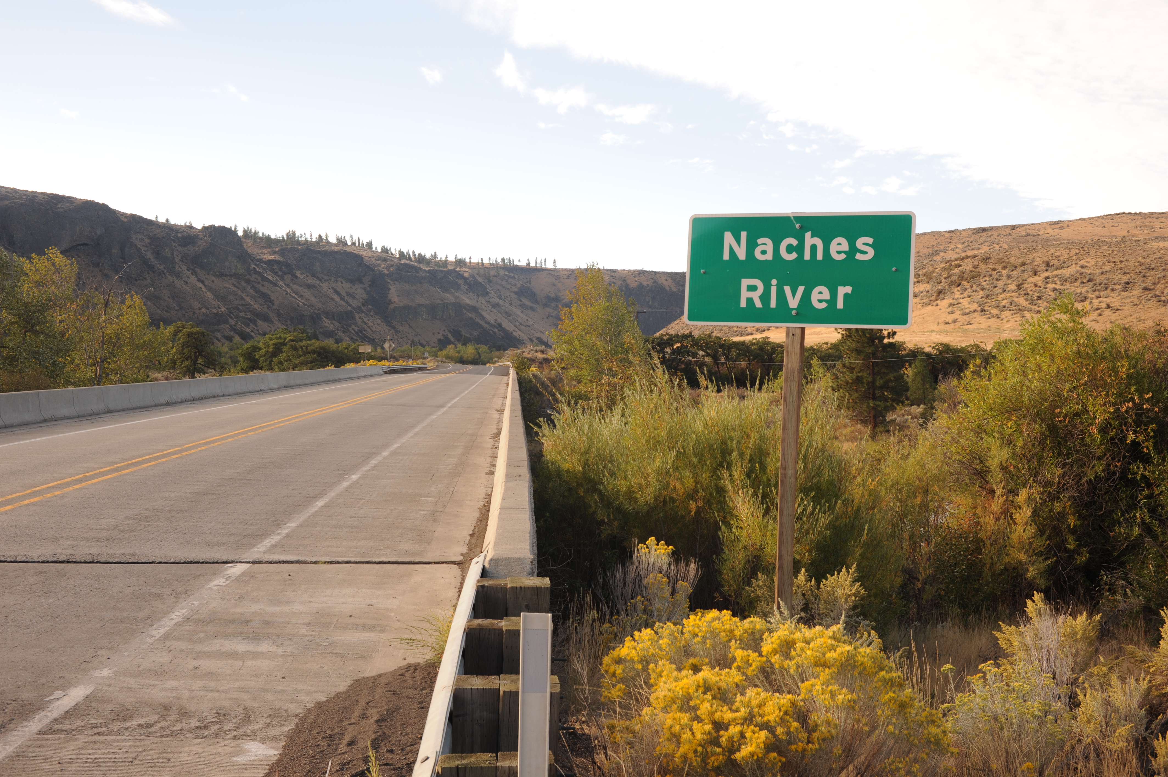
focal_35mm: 35
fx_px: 1135
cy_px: 388
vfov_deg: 37.8
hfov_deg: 54.5
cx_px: 584
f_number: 10
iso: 320
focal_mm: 35
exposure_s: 1/100
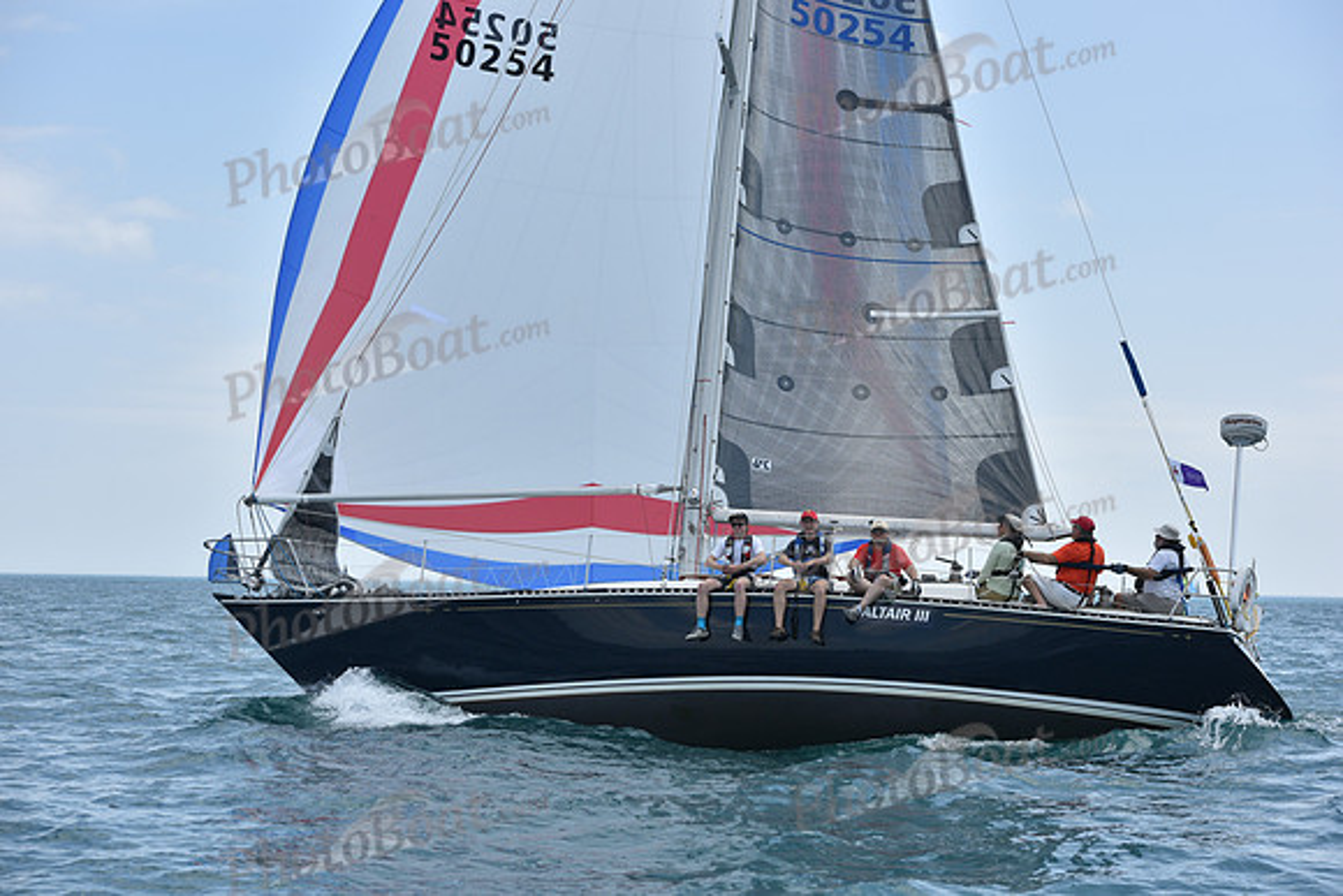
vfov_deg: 19.5
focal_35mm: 70
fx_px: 2612
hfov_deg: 28.8
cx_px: 672
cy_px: 448
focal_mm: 70
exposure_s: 1/1250
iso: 250
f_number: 6.3
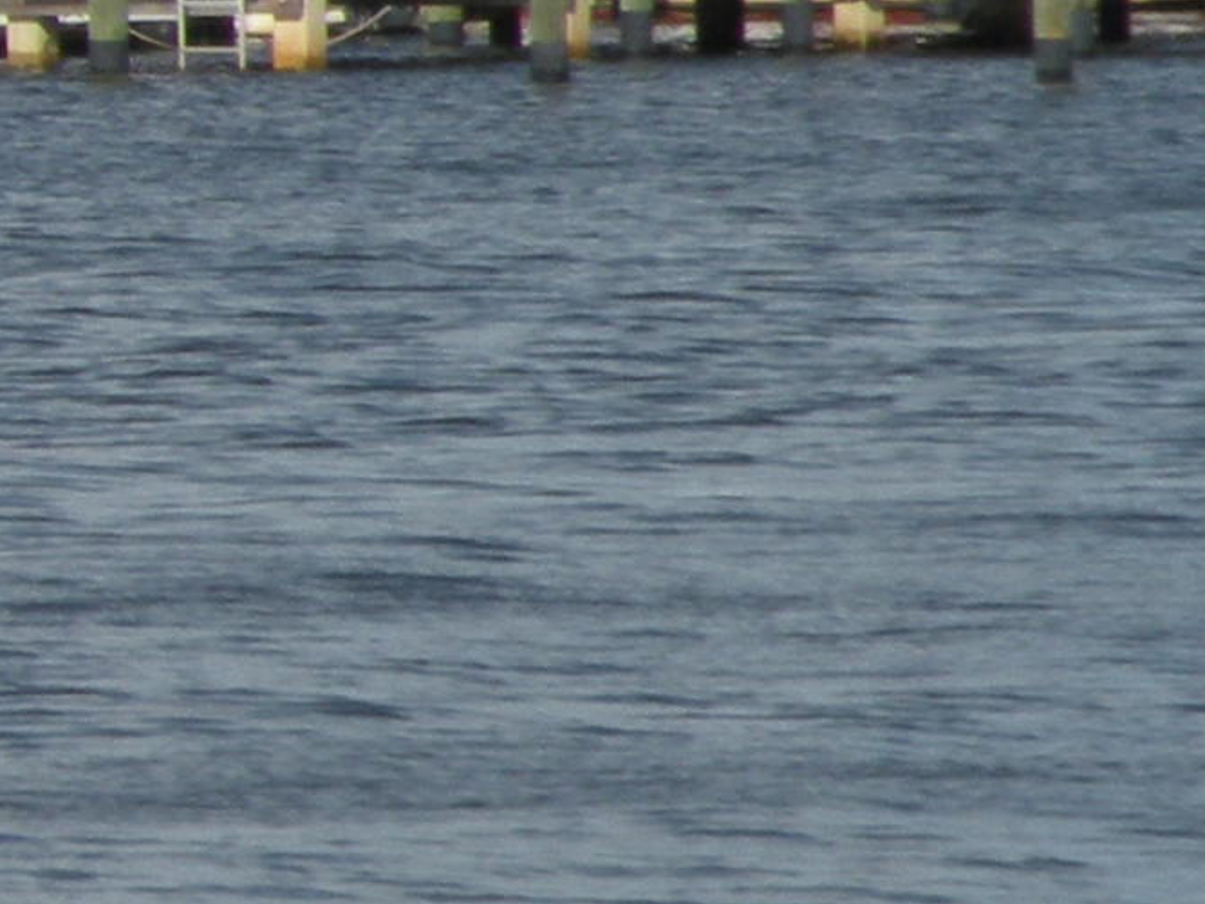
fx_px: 18620
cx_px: -948
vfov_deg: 2.8
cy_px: 67
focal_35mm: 535
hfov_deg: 3.7
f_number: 8
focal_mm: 21
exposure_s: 1/337
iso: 64
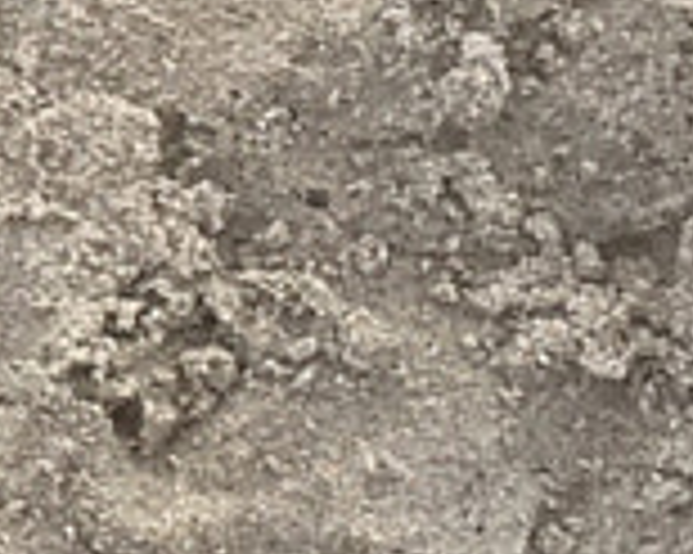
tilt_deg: -75.7
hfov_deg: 6.0
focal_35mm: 295
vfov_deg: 5.1
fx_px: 6047
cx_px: -1534
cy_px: -554
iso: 25
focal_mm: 4.15
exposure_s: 1/310
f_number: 2.2
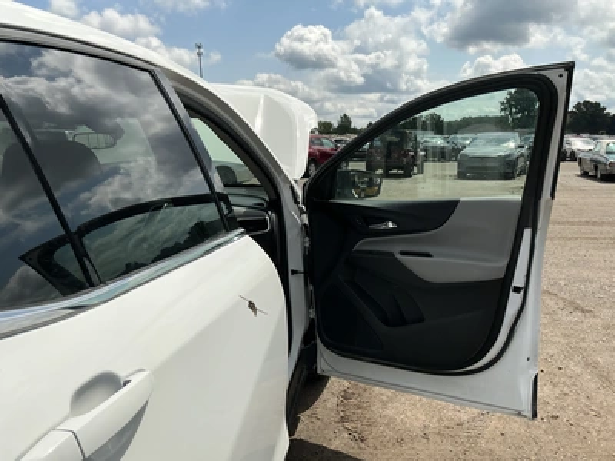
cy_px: 230
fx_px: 497
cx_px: 308
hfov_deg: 63.4
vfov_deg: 49.7
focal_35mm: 28
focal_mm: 3
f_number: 1.8
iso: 25
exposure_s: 1/3322
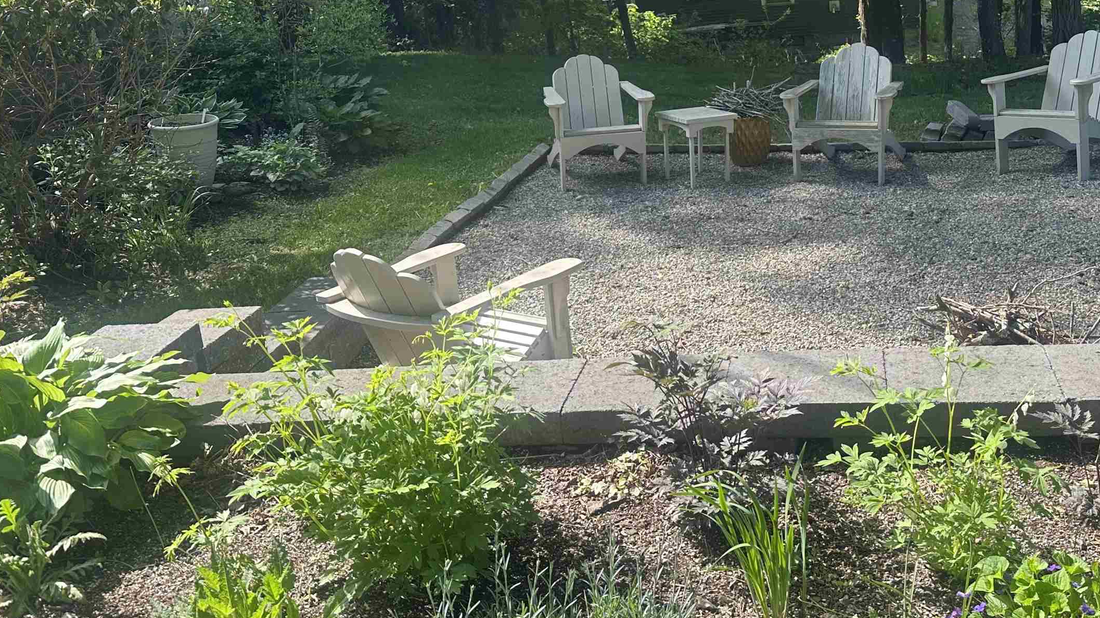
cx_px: 703
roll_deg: +5.1
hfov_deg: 52.1
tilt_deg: -15.7
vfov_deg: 30.8
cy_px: 180
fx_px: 1108
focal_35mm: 38
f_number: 1.78
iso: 80
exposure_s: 1/836
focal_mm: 6.86
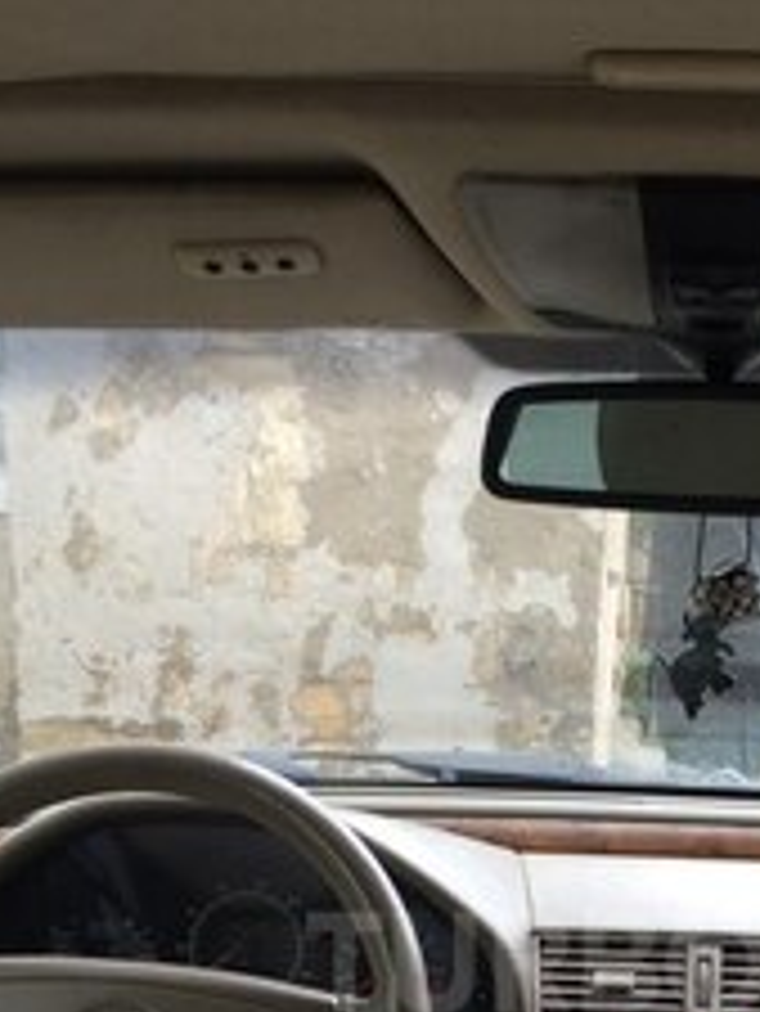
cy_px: 963
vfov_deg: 28.7
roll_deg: -2.1
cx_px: 652
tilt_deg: -11.5
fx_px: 1872
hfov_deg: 22.5
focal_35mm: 64
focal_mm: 4.15
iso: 50
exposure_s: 1/50
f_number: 2.2
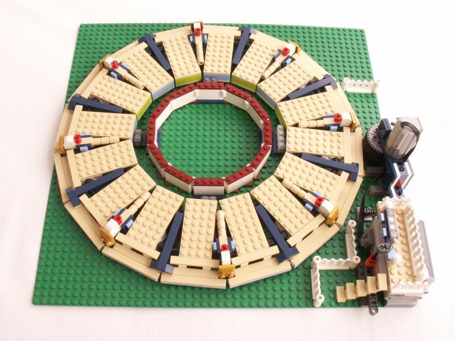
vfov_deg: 40.7
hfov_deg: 52.6
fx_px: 460
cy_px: 170
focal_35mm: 35
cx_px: 228
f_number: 8
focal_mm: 5.86
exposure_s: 1/13
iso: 50
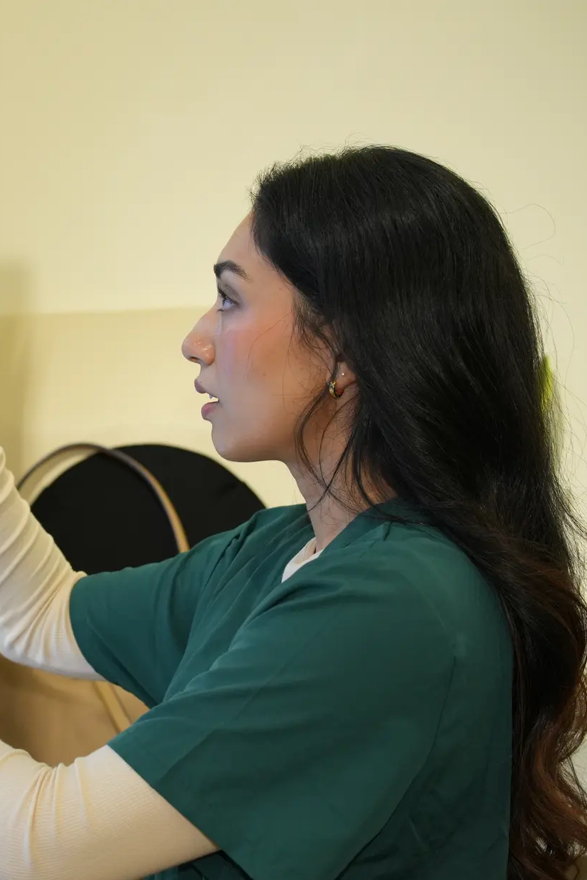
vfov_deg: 25.4
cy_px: 445
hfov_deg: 16.9
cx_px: 46
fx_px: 1950
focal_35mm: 80
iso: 640
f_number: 3.2
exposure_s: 1/160
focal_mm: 35
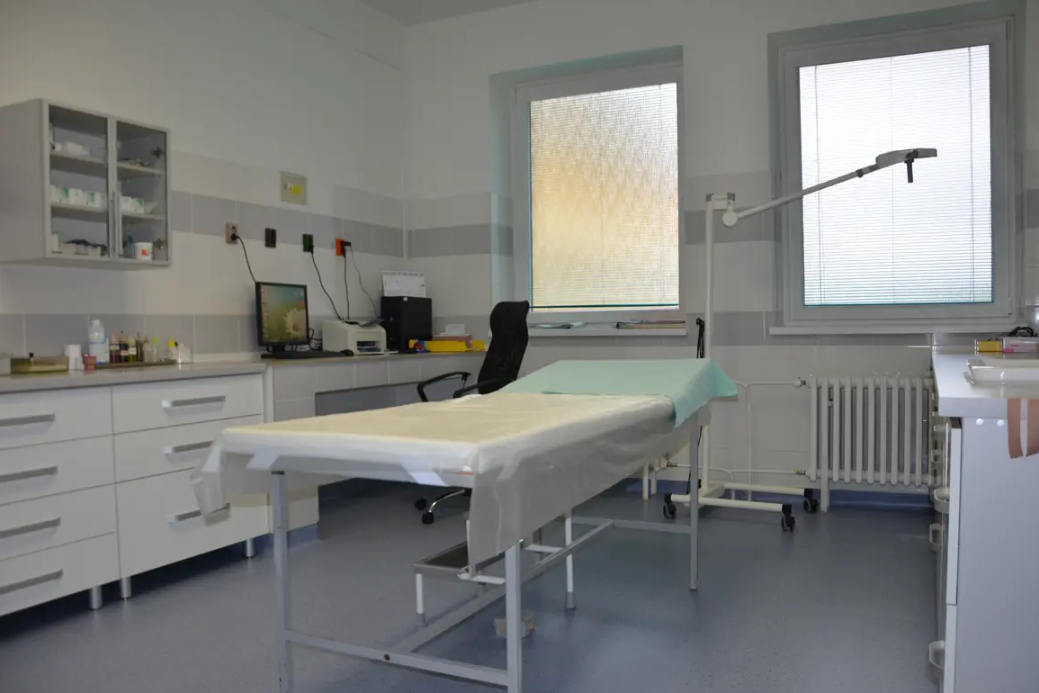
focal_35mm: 28
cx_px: 516
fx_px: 808
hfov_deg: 65.5
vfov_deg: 46.4
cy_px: 357
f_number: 3.5
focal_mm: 18
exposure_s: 1/125
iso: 360
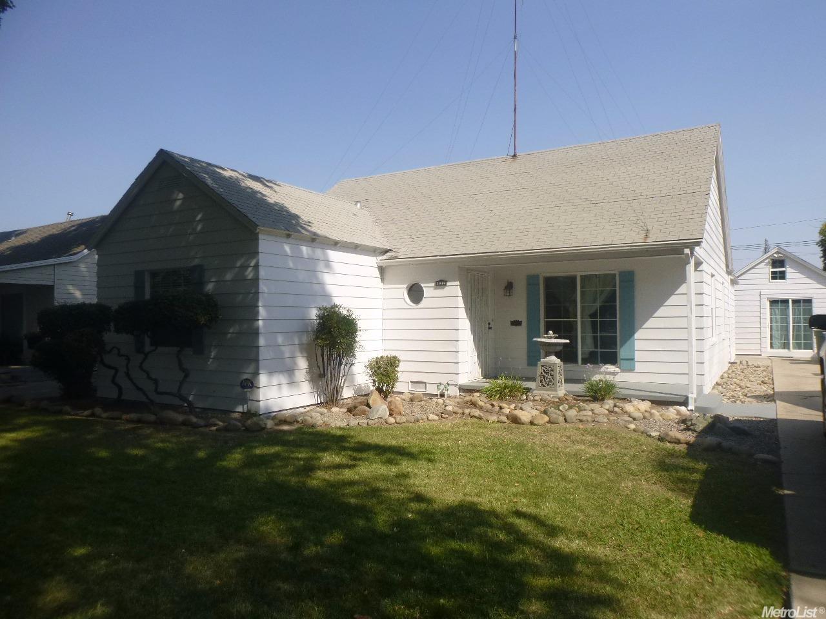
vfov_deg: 54.9
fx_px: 597
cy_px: 310
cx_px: 413
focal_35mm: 25
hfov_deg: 69.4
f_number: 3.9
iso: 100
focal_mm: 4.5
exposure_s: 1/640
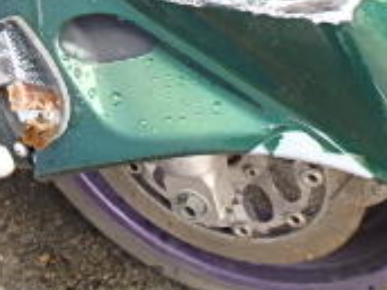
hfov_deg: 25.0
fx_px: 872
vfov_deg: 17.0
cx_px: 153
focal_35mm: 78
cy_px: -151
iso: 250
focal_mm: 3.7
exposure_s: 1/30
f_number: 3.5
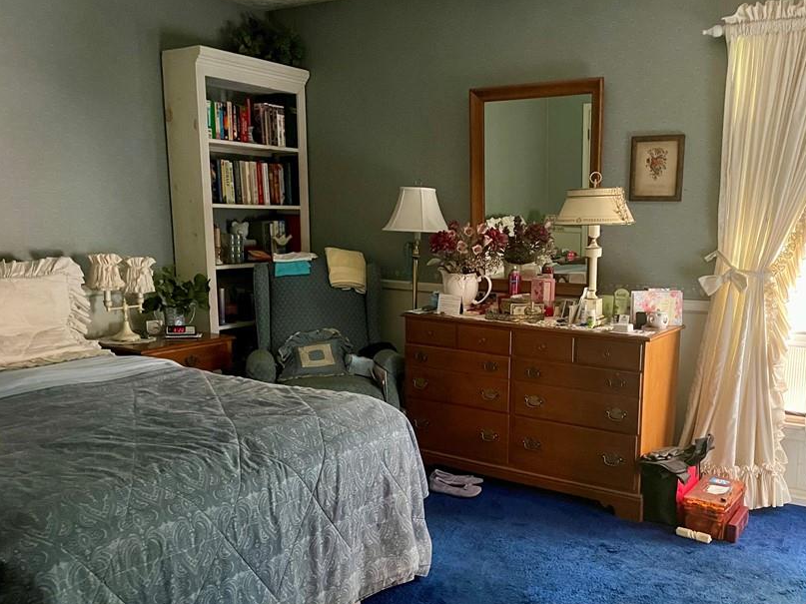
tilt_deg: -10.1
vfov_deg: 42.8
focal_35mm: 33
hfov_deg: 55.0
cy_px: 346
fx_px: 768
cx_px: 476
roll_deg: -0.4
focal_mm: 4.2
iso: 800
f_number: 1.6
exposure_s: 1/30
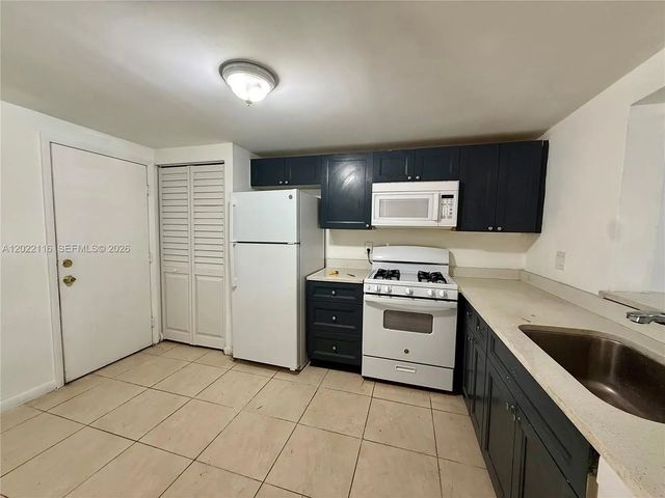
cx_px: 332
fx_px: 269
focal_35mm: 14
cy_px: 249
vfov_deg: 85.7
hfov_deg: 102.1
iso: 200
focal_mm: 2.22
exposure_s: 1/60
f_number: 2.2
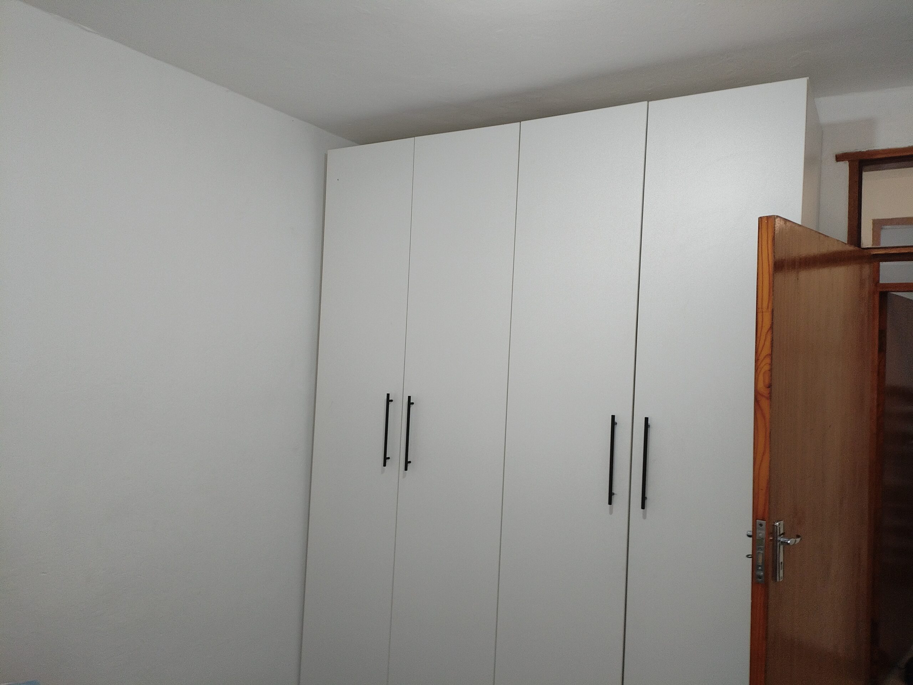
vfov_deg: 53.1
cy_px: 342
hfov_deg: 67.3
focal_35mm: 26
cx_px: 456
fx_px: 686
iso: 221
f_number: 1.8
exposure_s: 1/25
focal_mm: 4.25
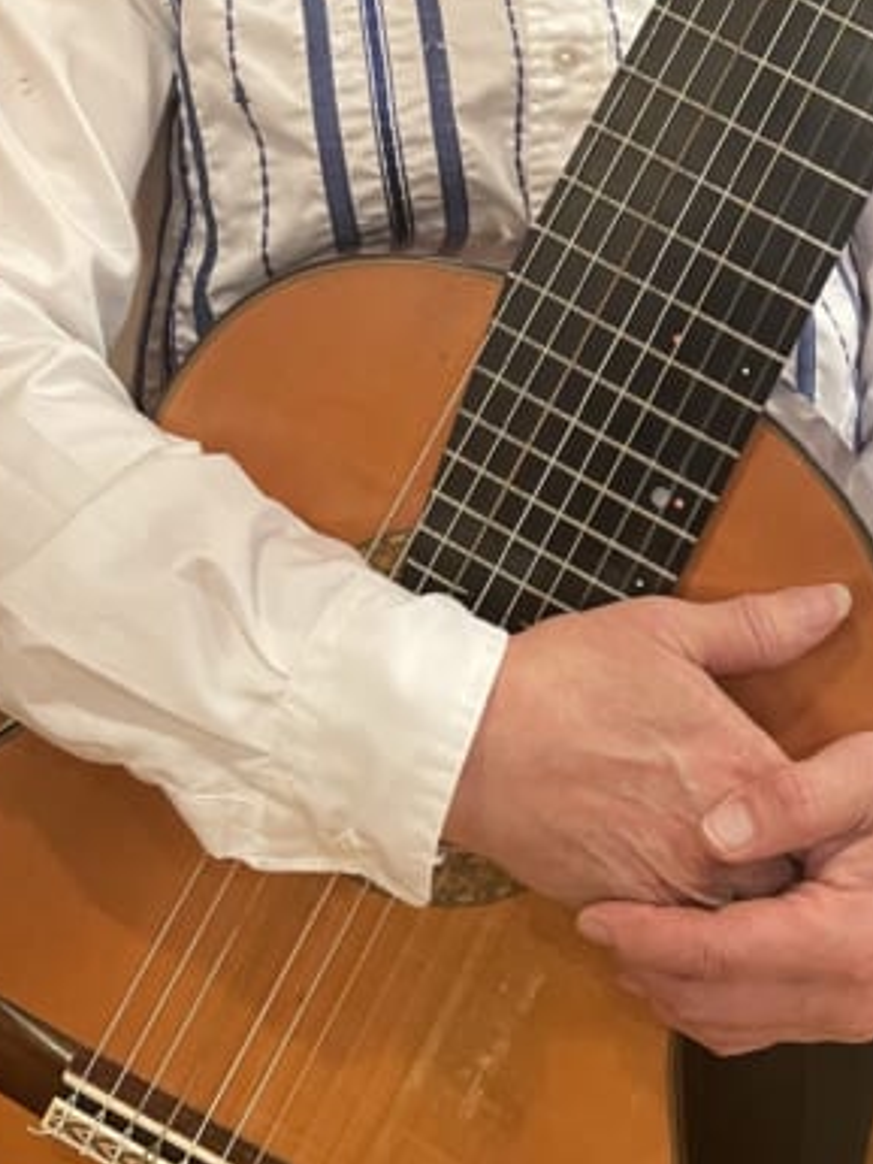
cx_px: 619
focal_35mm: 54
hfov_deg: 26.8
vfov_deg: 33.5
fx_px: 1815
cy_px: 103
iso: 400
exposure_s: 1/33
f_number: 1.6
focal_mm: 4.2
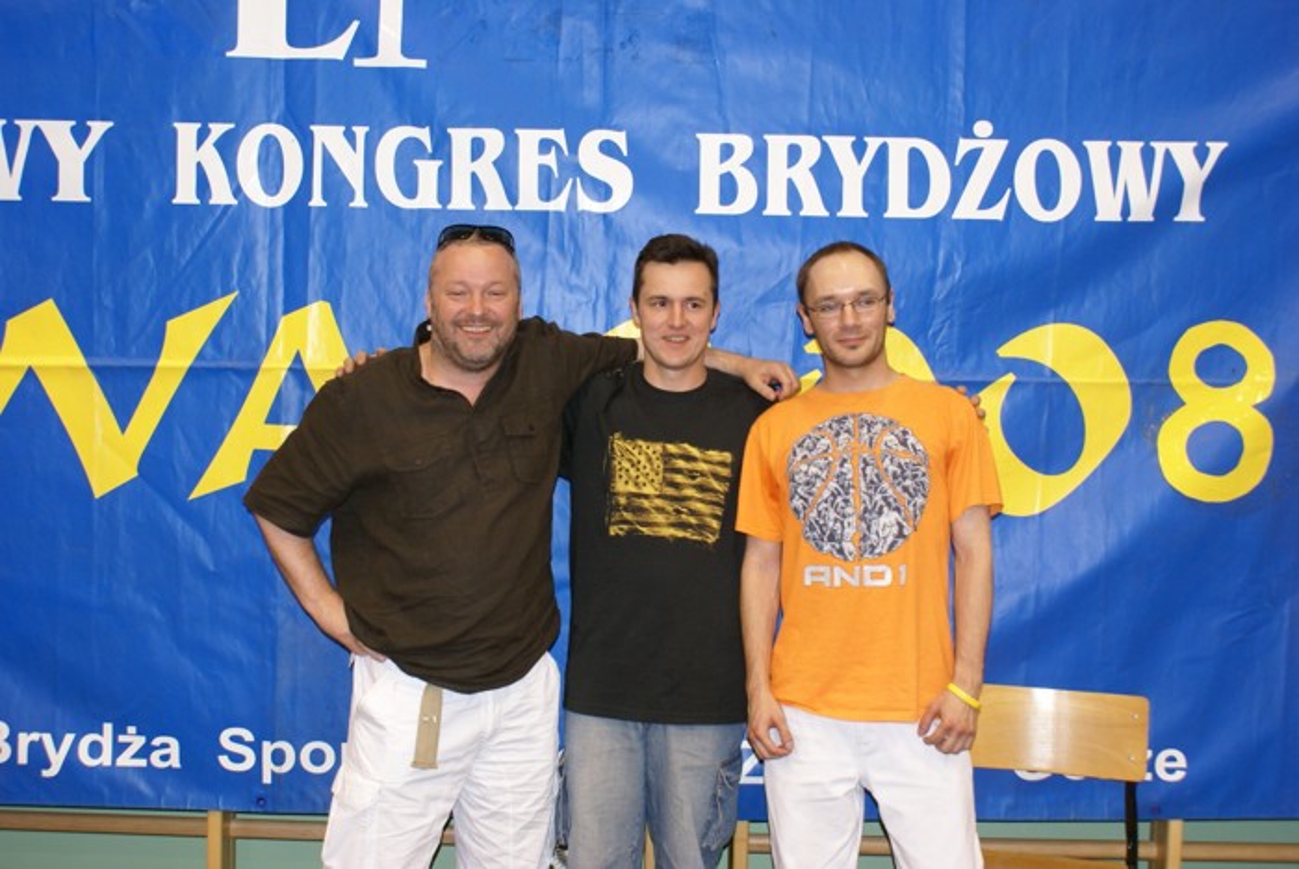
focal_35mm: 42
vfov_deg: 32.0
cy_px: 434
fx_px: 1517
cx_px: 650
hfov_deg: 46.4
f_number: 5.6
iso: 400
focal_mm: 28
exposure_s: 1/30
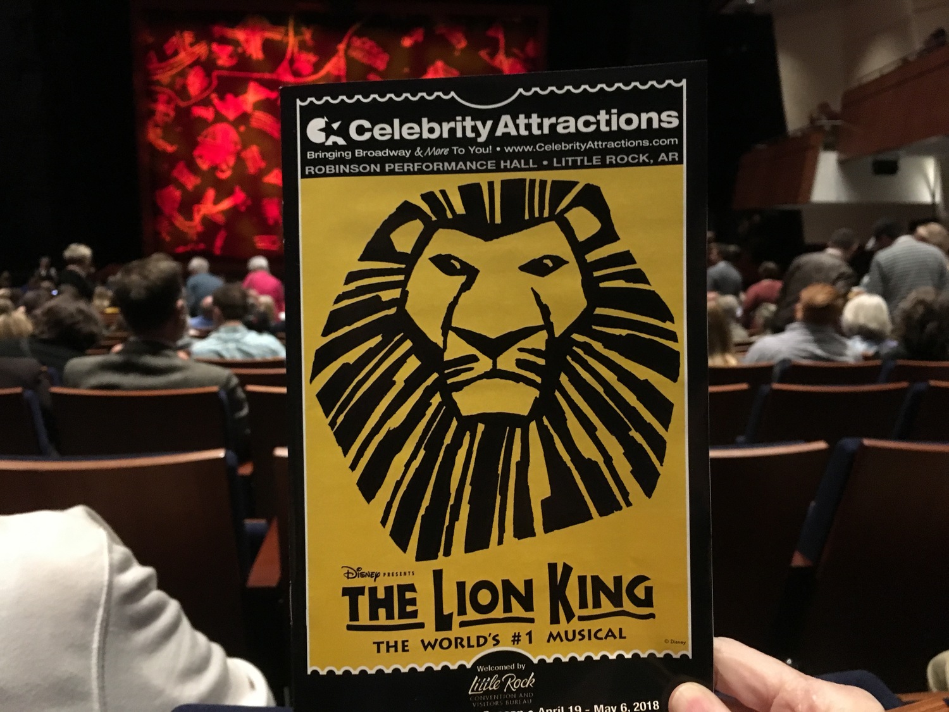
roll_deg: -0.5
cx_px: 474
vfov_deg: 48.2
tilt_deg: -7.9
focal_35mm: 29
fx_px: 795
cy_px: 356
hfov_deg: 61.7
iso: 500
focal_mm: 4.15
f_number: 2.2
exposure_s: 1/15
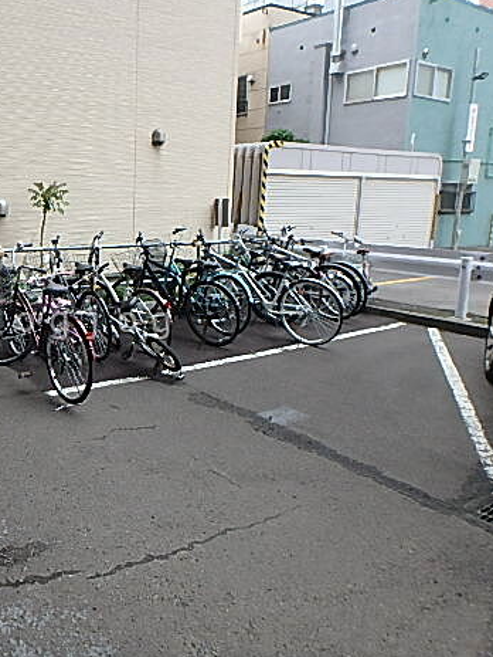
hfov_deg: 45.2
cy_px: 322
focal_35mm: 29
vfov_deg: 61.6
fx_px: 550
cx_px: 81
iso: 200
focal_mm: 3.7
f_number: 3.5
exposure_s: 1/50
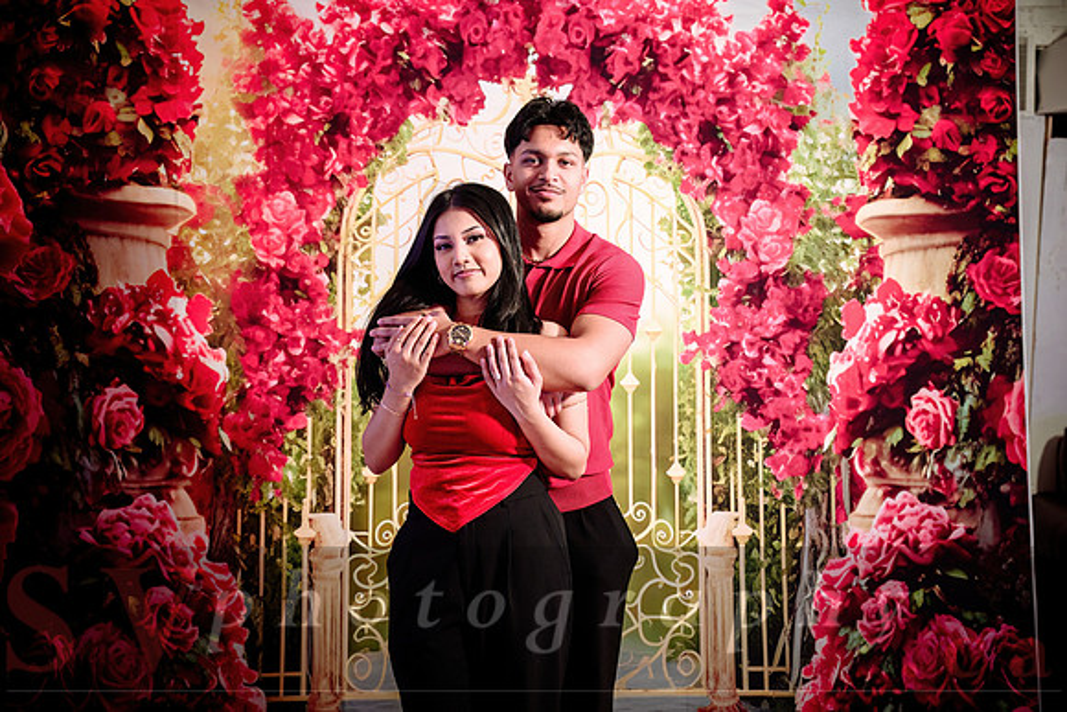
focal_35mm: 37
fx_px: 1097
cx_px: 534
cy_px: 356
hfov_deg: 51.9
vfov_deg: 36.0
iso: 1000
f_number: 2.8
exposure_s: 1/80
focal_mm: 37
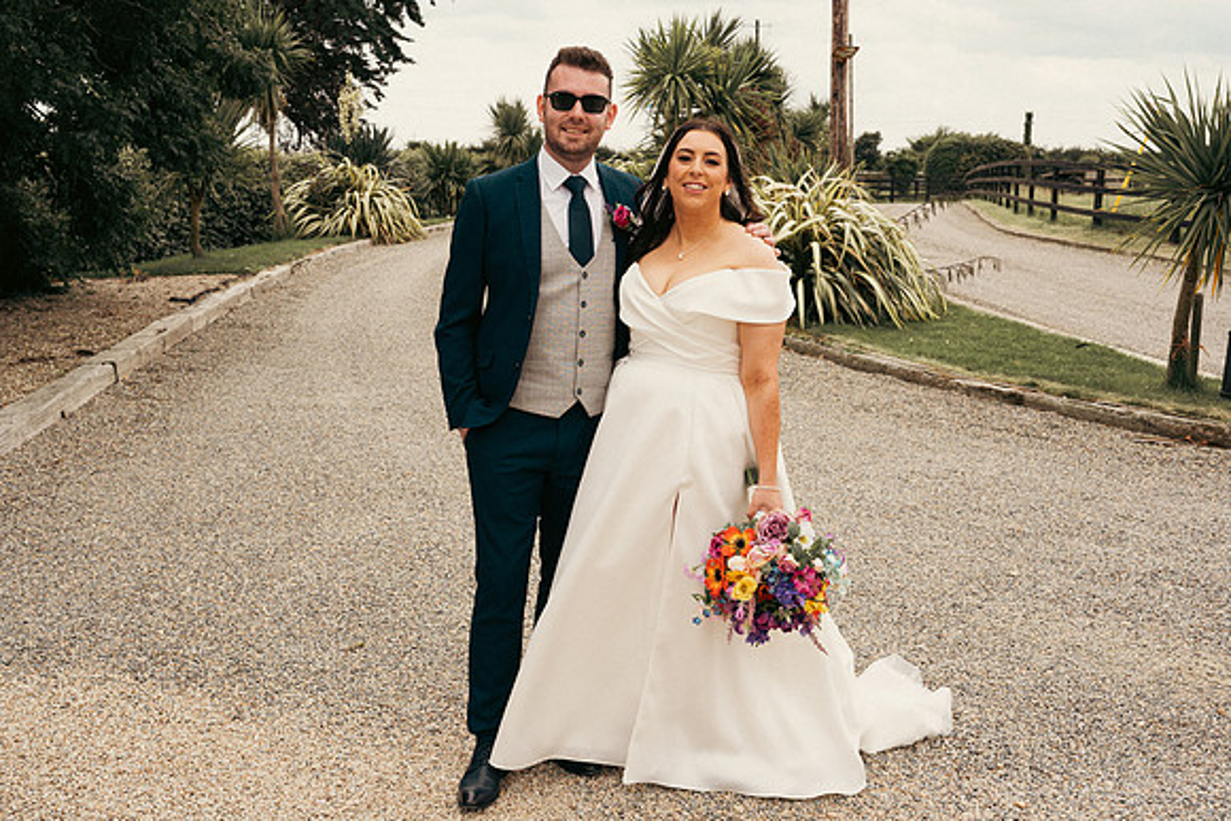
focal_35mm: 39
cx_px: 616
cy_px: 410
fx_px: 1334
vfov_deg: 34.2
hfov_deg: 49.5
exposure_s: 1/160
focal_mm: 39
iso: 125
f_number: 6.3
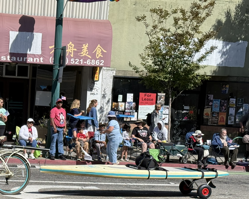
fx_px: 626
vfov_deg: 17.9
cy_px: 153
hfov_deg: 22.1
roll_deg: -3.1
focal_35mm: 85
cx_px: 38
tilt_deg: -4.7
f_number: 1.78
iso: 64
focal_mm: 6.76
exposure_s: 1/4587
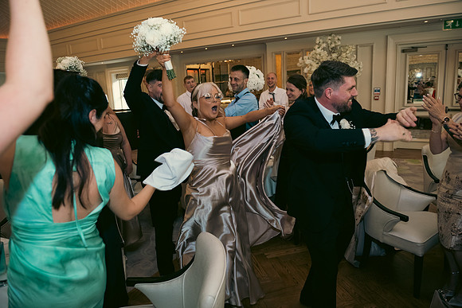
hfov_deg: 73.7
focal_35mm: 24
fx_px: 308
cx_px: 231
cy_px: 154
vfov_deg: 53.2
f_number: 3.5
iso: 800
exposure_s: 1/160
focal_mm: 24
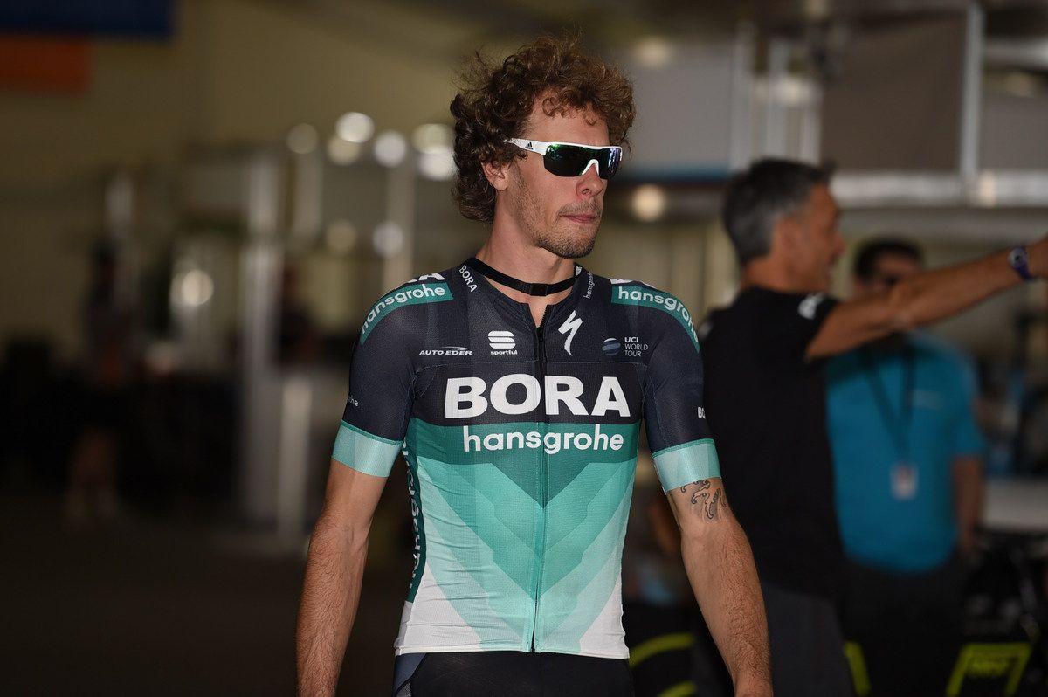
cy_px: 348
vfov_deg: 8.3
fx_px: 4799
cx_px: 524
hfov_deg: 12.5
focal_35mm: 165
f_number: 2.8
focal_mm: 165
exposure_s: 1/250
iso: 200
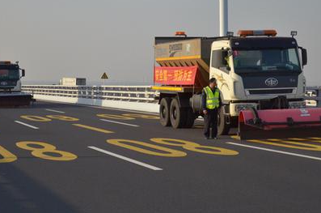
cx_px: 143
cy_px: 76
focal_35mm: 92
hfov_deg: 22.2
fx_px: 819
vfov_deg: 14.8
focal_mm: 38
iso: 1000
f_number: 5
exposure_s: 1/6400
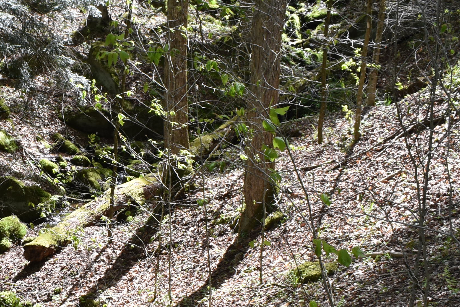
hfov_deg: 26.4
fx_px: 933
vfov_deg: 18.5
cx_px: 9
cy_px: 261
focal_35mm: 73
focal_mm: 18
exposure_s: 1/200
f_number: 7.1
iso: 400
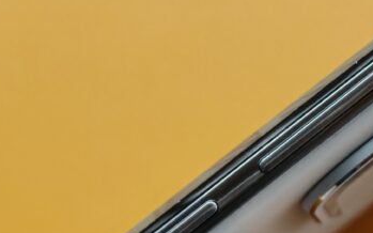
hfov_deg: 11.8
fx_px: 1779
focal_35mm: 175
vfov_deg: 7.5
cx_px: 385
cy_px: 88
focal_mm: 6.83
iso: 250
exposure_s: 1/100
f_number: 2
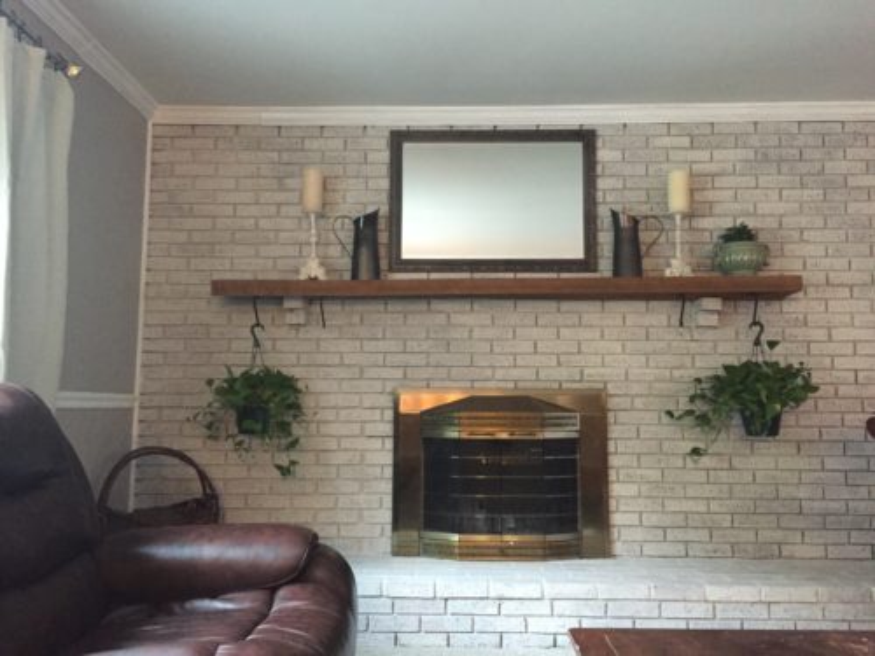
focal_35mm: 29
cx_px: 438
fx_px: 733
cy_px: 328
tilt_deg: +6.3
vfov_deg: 48.2
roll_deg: -0.3
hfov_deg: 61.7
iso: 320
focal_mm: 4.15
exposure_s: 1/15
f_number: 2.2
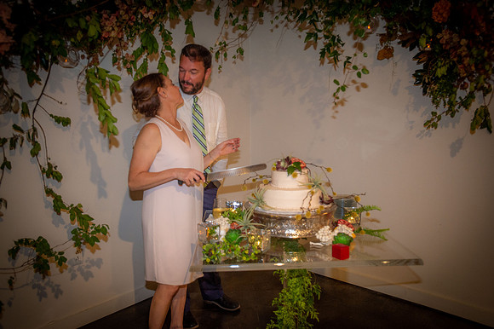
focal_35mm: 28
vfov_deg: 46.4
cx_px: 247
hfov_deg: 65.5
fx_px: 384
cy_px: 164
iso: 1600
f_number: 2.8
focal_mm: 28
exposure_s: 1/50
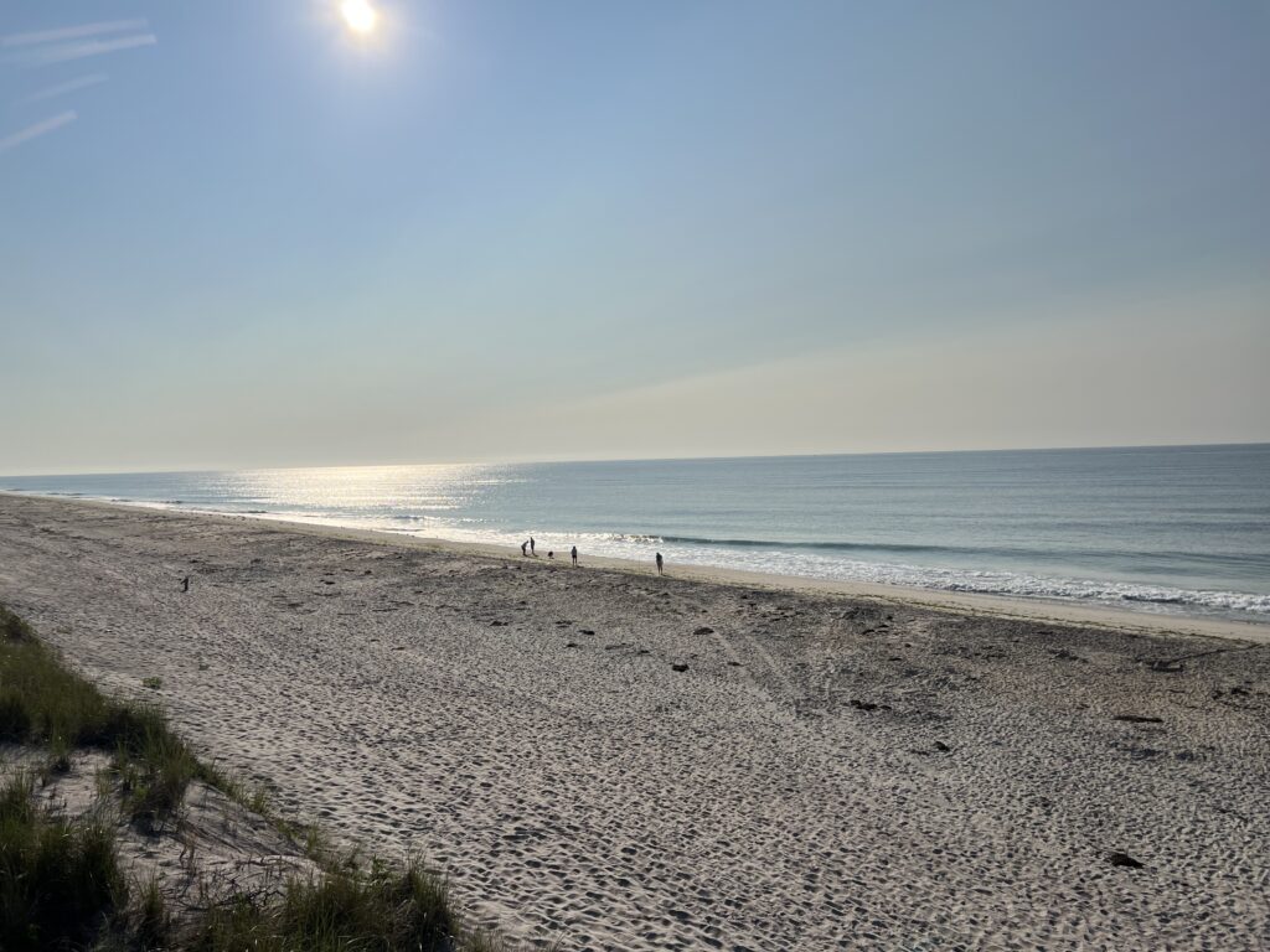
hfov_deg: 67.3
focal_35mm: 26
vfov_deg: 53.1
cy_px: 476
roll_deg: +2.0
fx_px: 954
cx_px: 635
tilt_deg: -1.1
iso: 40
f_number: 1.5
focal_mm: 5.7
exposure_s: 1/16393
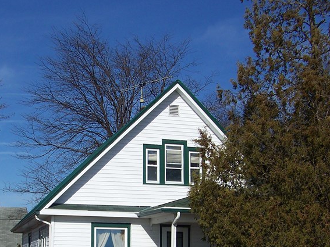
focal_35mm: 65
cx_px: 109
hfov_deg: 29.6
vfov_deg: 22.3
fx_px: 620
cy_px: 201
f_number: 4
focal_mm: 5.85
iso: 64
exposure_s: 1/1000
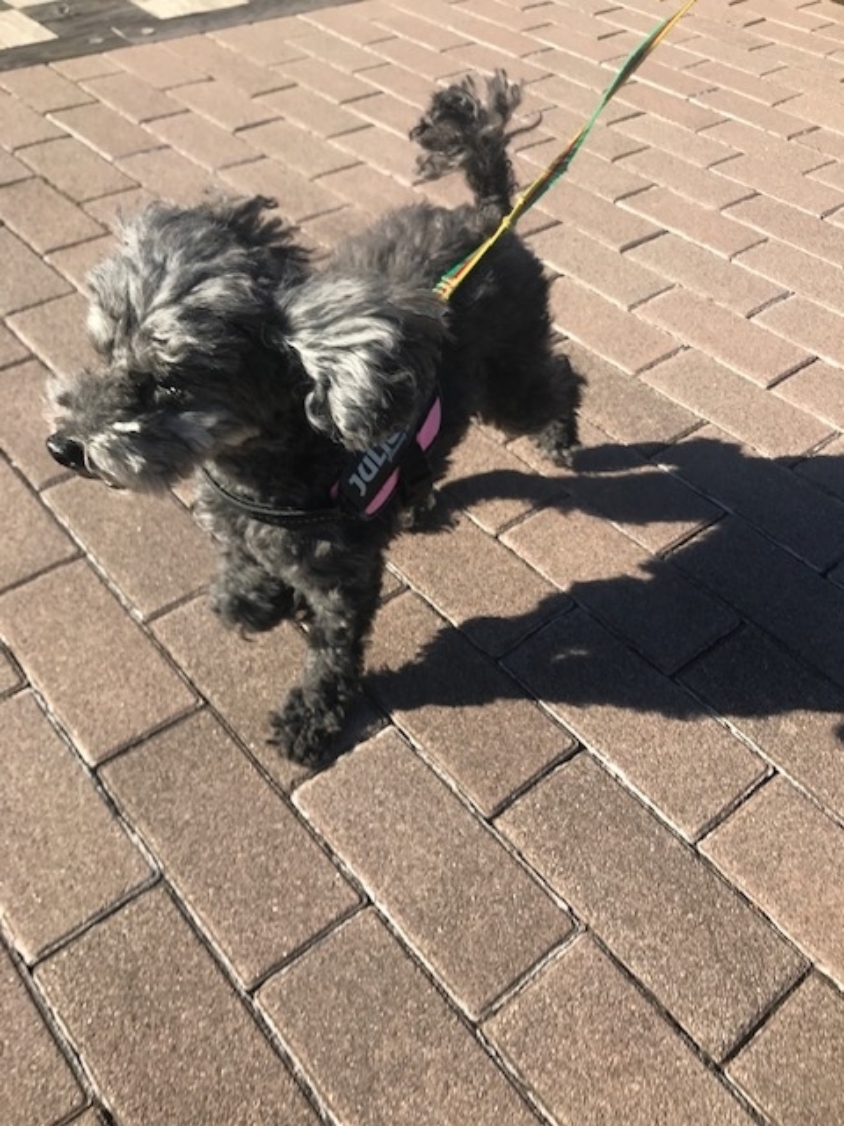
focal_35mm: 28
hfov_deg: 49.7
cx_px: 422
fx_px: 910
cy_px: 563
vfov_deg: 63.4
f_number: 1.8
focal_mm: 3.99
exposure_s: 1/1153
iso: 20
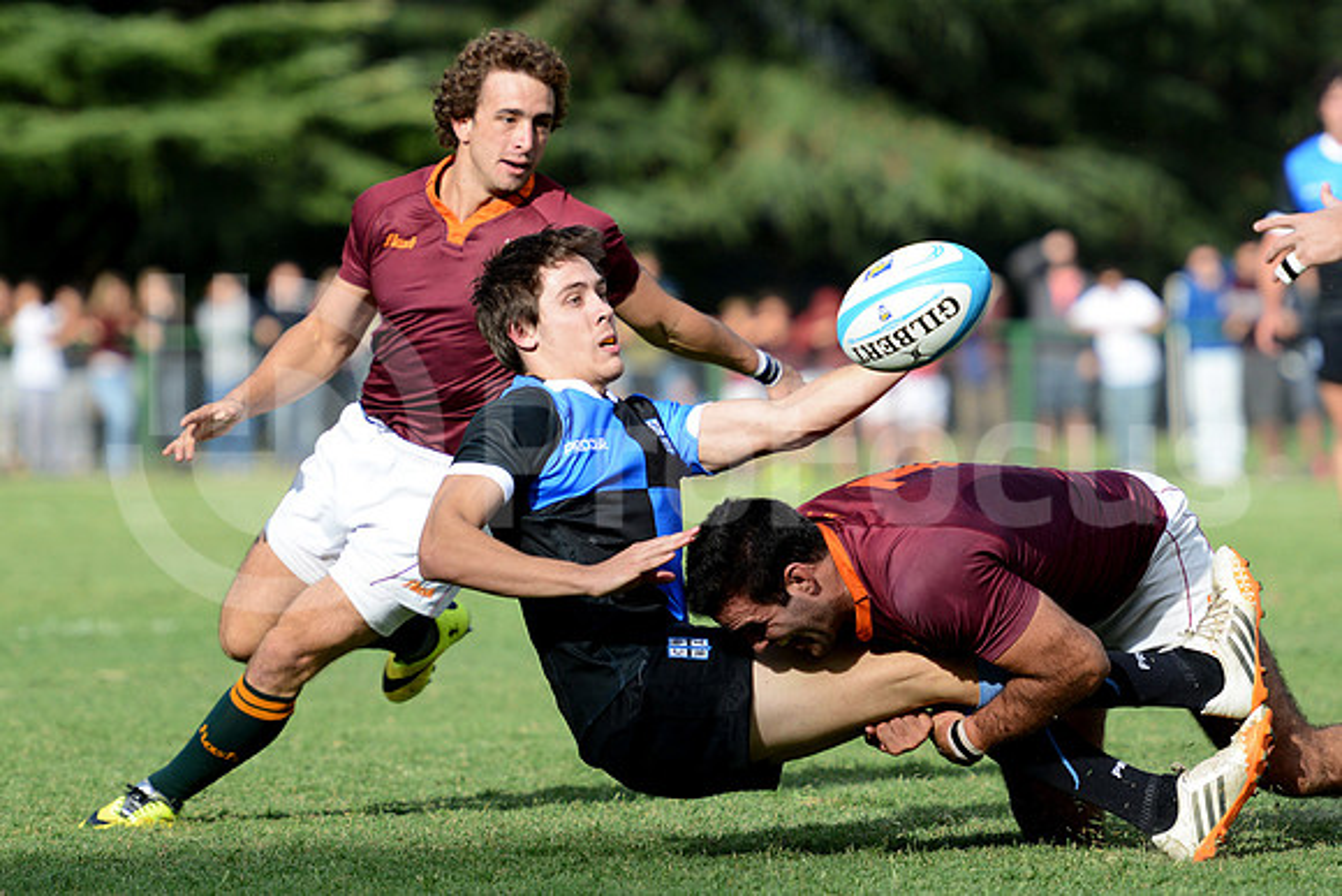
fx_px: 8948
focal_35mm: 240
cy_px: 448
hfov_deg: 8.6
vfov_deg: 5.7
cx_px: 671
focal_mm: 240
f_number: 4
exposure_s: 1/2000
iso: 640
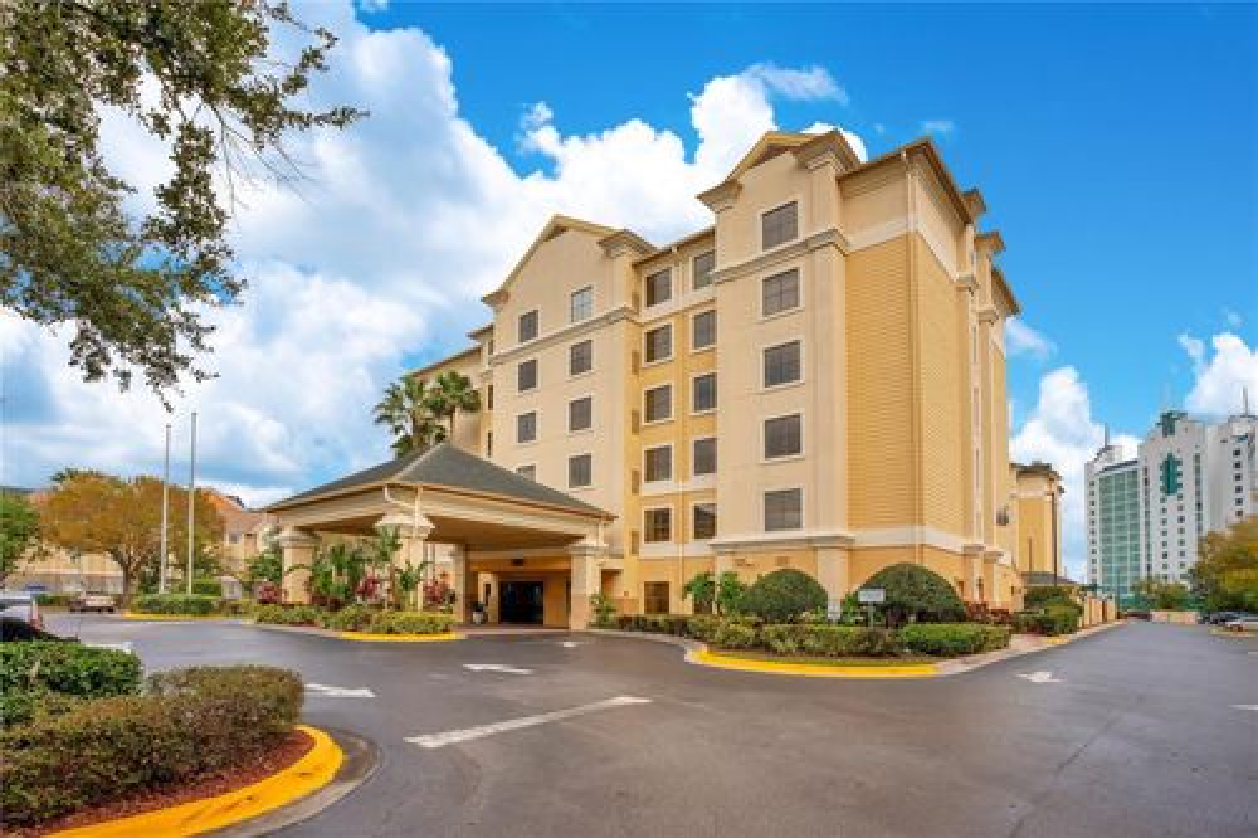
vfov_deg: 73.7
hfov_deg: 96.8
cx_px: 629
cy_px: 419
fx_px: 559
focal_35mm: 16
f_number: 8
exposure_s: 1/250
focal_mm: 16
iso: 100
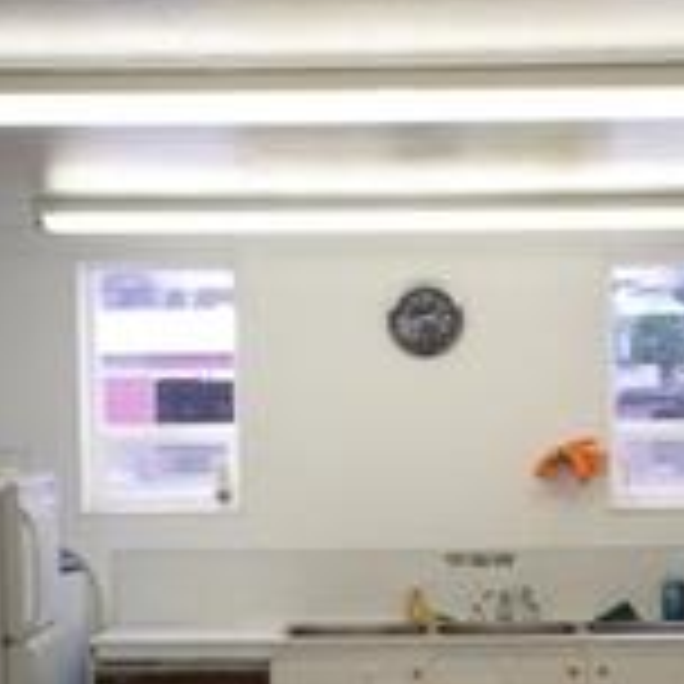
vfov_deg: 20.3
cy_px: 576
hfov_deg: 20.6
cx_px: 450
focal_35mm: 84
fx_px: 1878
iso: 140
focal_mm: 6
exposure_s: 1/47.5
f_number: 4.5
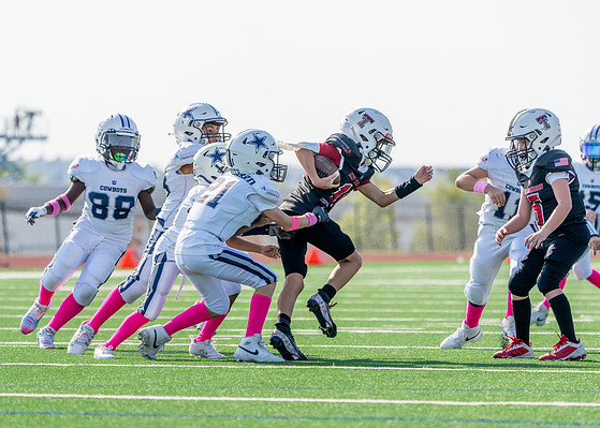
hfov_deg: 6.4
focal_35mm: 313
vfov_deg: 4.6
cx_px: 296
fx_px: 5332
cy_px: 219
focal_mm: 288
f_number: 5.6
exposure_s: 1/1250
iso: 320
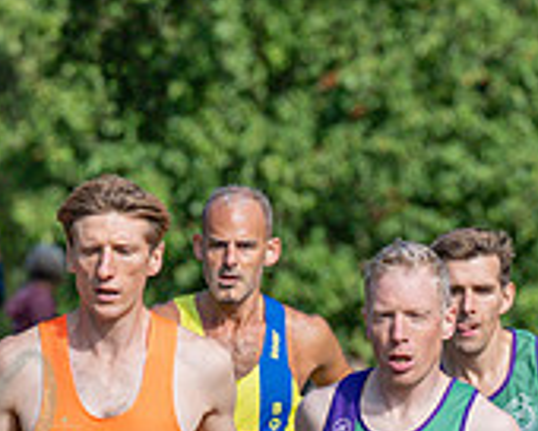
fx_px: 11560
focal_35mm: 726
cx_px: 233
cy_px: 570
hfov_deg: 2.7
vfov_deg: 2.1
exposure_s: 1/3200
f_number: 4
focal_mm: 130
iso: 400
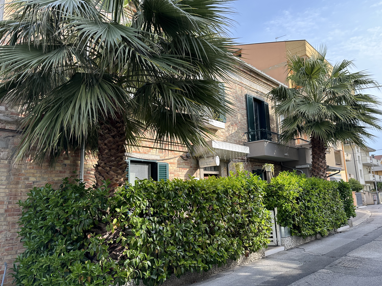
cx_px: 189
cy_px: 140
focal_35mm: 25
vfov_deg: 54.9
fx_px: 276
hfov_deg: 69.4
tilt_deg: +9.7
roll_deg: +1.9
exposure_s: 1/887
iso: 80
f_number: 1.78
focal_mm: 6.86
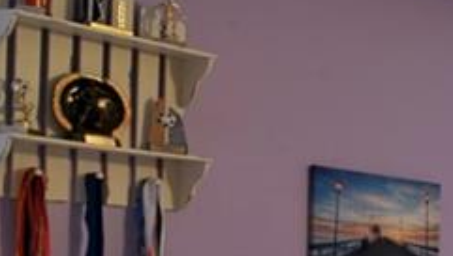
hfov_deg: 17.6
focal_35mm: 73
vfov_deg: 16.0
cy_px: 283
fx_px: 880
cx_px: 955
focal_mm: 11
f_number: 16
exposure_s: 5
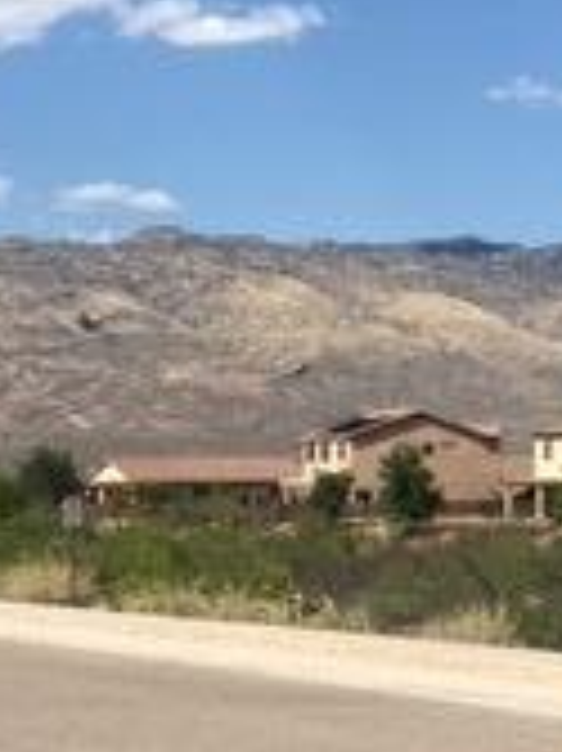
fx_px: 2406
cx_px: 409
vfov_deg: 17.5
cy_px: 684
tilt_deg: -4.5
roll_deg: +0.8
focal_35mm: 111
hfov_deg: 13.3
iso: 25
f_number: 2.2
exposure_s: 1/2481
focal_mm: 4.15
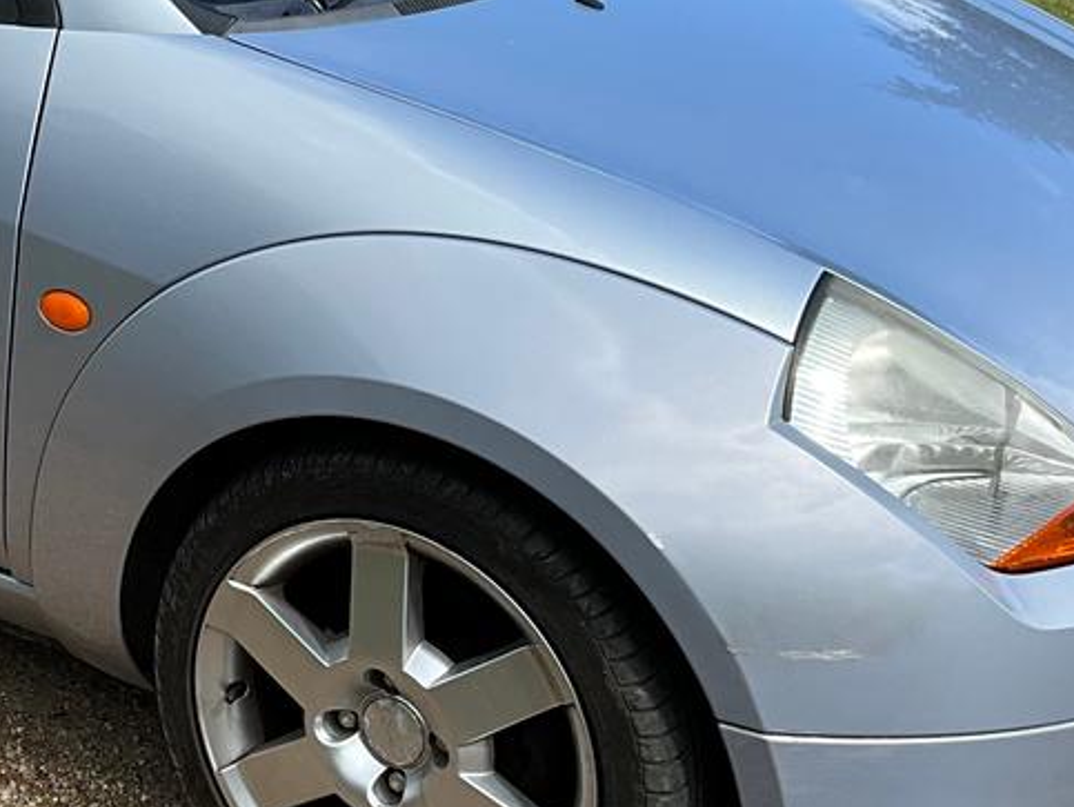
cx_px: 140
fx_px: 2236
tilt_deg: -20.7
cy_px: 322
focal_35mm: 72
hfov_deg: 26.3
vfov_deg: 20.4
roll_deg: +1.8
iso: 25
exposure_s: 1/1121
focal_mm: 3
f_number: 1.8
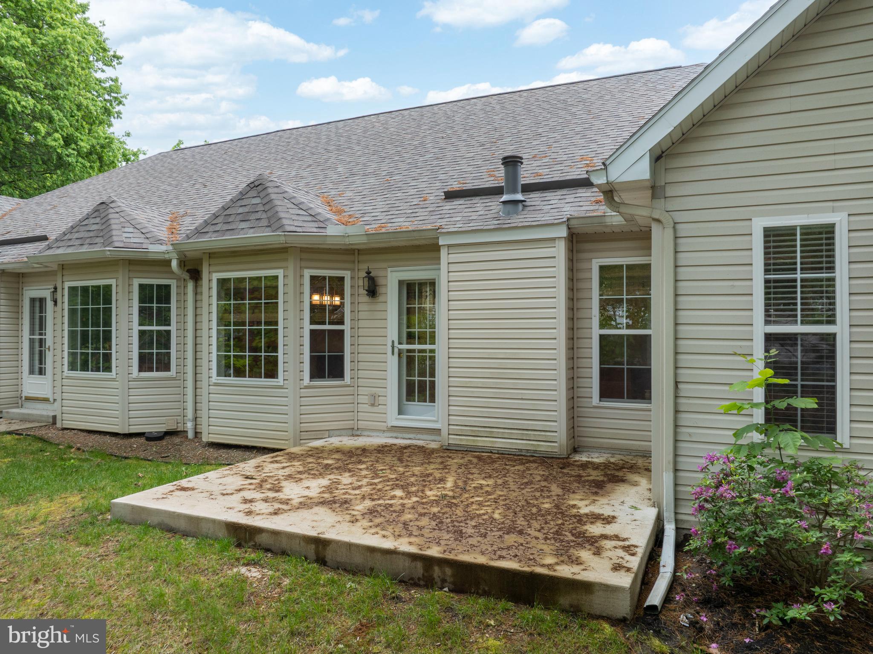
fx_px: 605
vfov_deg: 56.8
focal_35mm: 24
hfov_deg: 71.6
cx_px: 436
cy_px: 327
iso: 100
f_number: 7.1
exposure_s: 1/40
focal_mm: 12.29
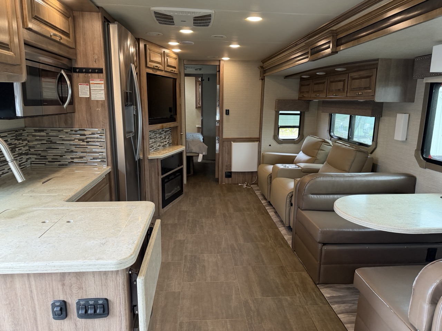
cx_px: 221
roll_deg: -2.3
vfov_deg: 56.8
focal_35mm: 24
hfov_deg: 71.6
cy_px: 166
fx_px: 306
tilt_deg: -10.5
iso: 200
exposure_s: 1/63
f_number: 1.78
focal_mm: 6.76
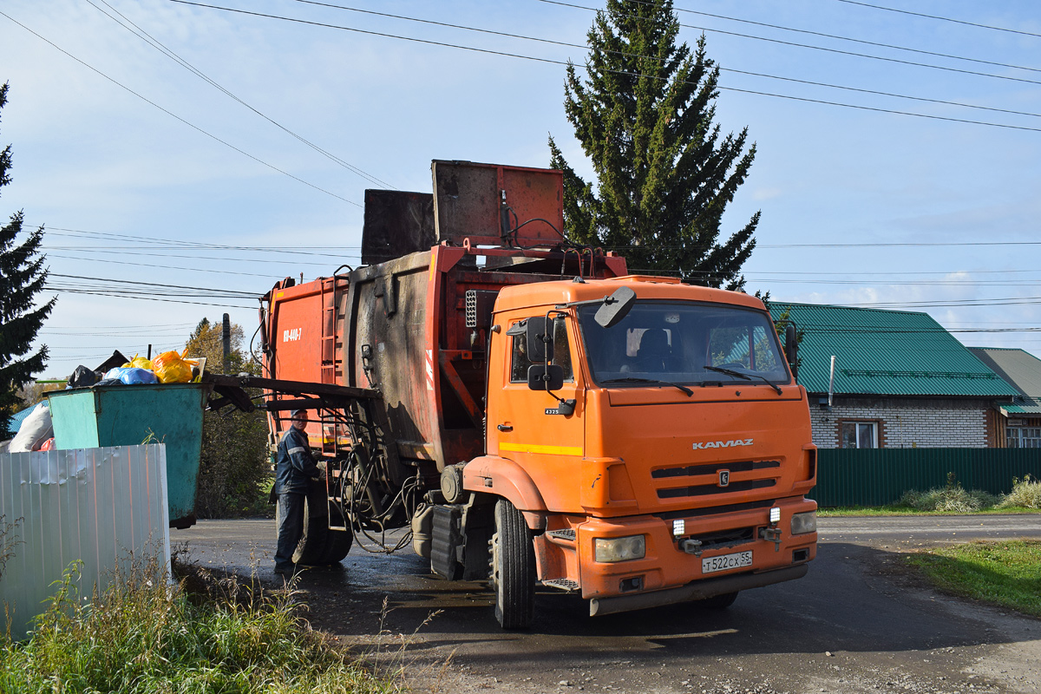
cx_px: 520
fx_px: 911
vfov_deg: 41.7
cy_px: 347
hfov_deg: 59.5
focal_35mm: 32
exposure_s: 1/640
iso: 200
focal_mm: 21
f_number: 6.3
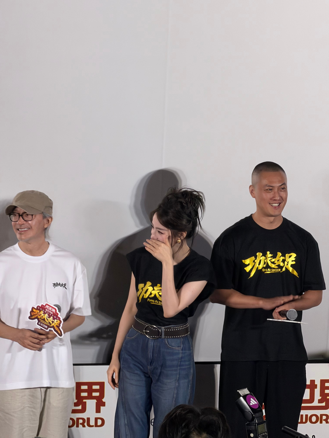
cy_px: 219
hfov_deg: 7.4
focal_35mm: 200
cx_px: 164
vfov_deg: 9.9
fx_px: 2534
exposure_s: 1/96
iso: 250
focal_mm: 16.89
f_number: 2.8
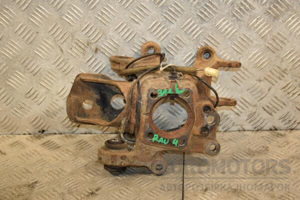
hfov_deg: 28.1
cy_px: 100
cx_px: 150
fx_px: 600
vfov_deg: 18.9
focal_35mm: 72
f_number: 4.8
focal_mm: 48
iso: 800
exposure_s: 1/125
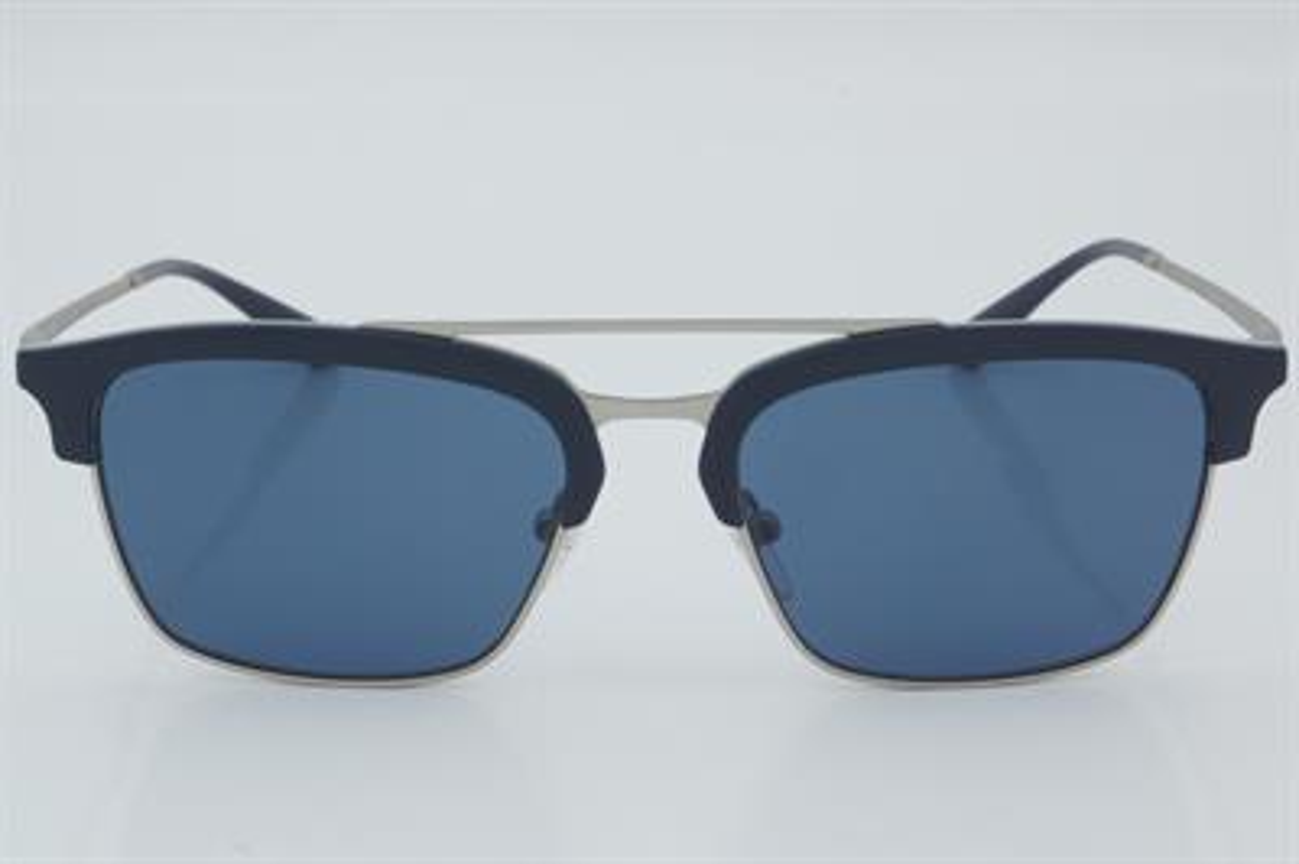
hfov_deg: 24.6
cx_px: 650
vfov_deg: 16.5
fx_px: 2974
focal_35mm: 82
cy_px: 432
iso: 100
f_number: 32
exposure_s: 1/4
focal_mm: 55
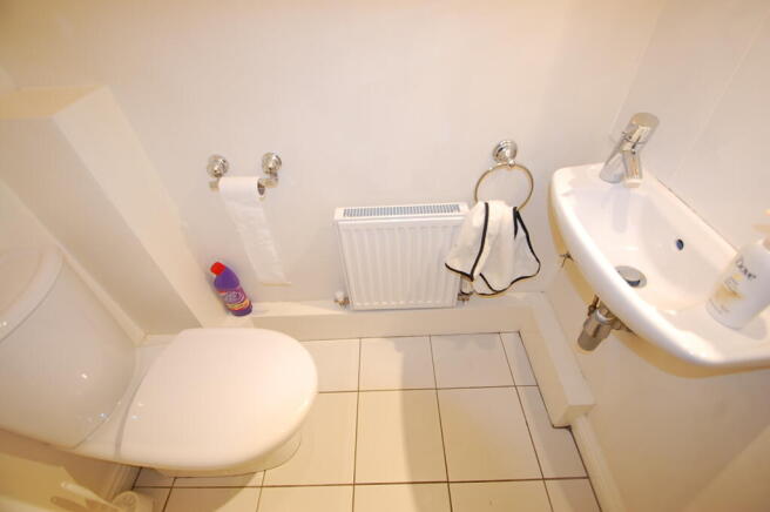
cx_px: 385
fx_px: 321
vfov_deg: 77.2
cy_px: 256
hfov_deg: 100.4
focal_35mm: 15
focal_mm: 10
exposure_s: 1/15
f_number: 3.5
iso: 400
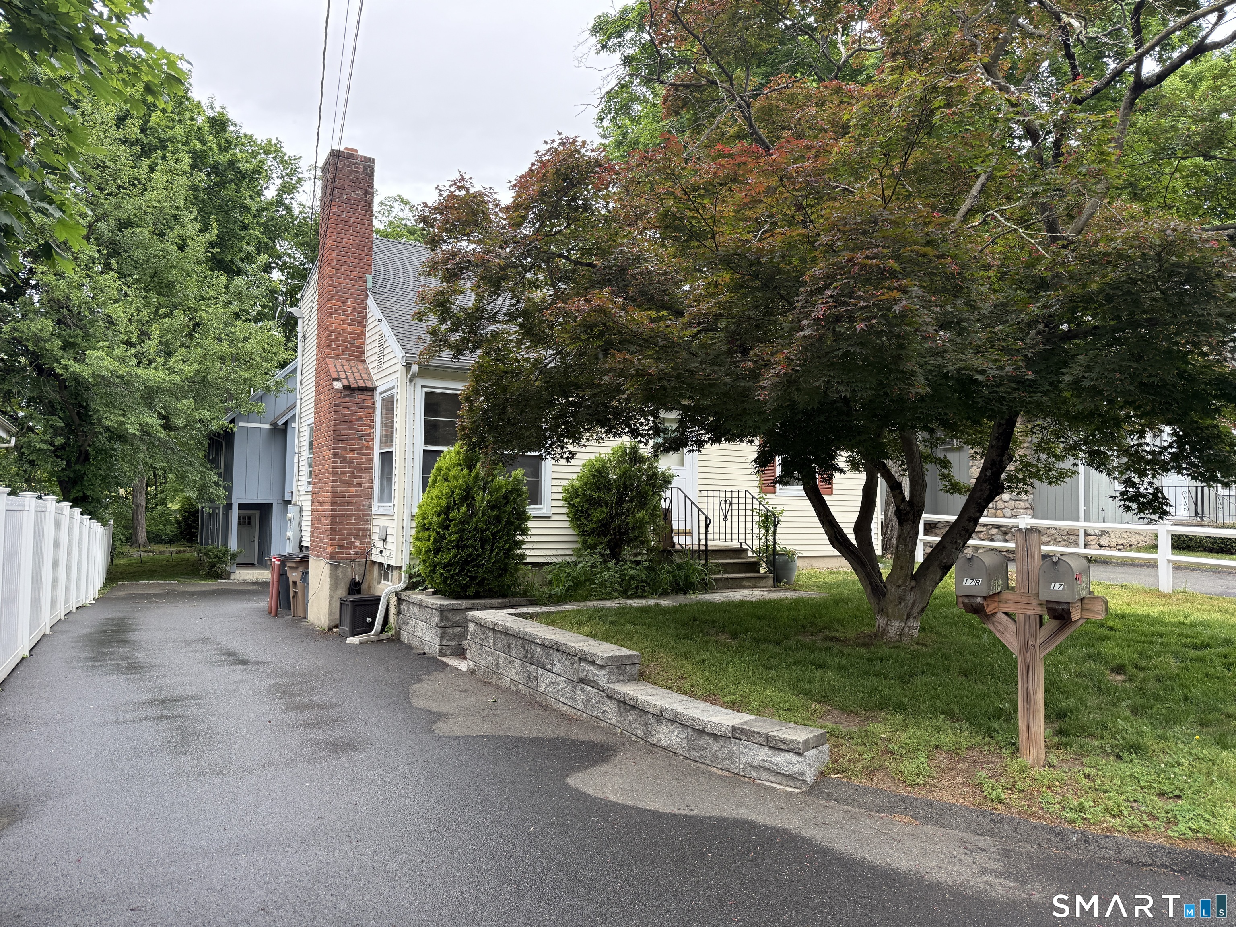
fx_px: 857
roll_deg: -0.6
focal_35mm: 24
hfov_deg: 71.6
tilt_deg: +3.6
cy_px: 464
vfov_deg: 56.8
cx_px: 618
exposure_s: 1/757
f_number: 1.78
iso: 100
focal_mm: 6.76
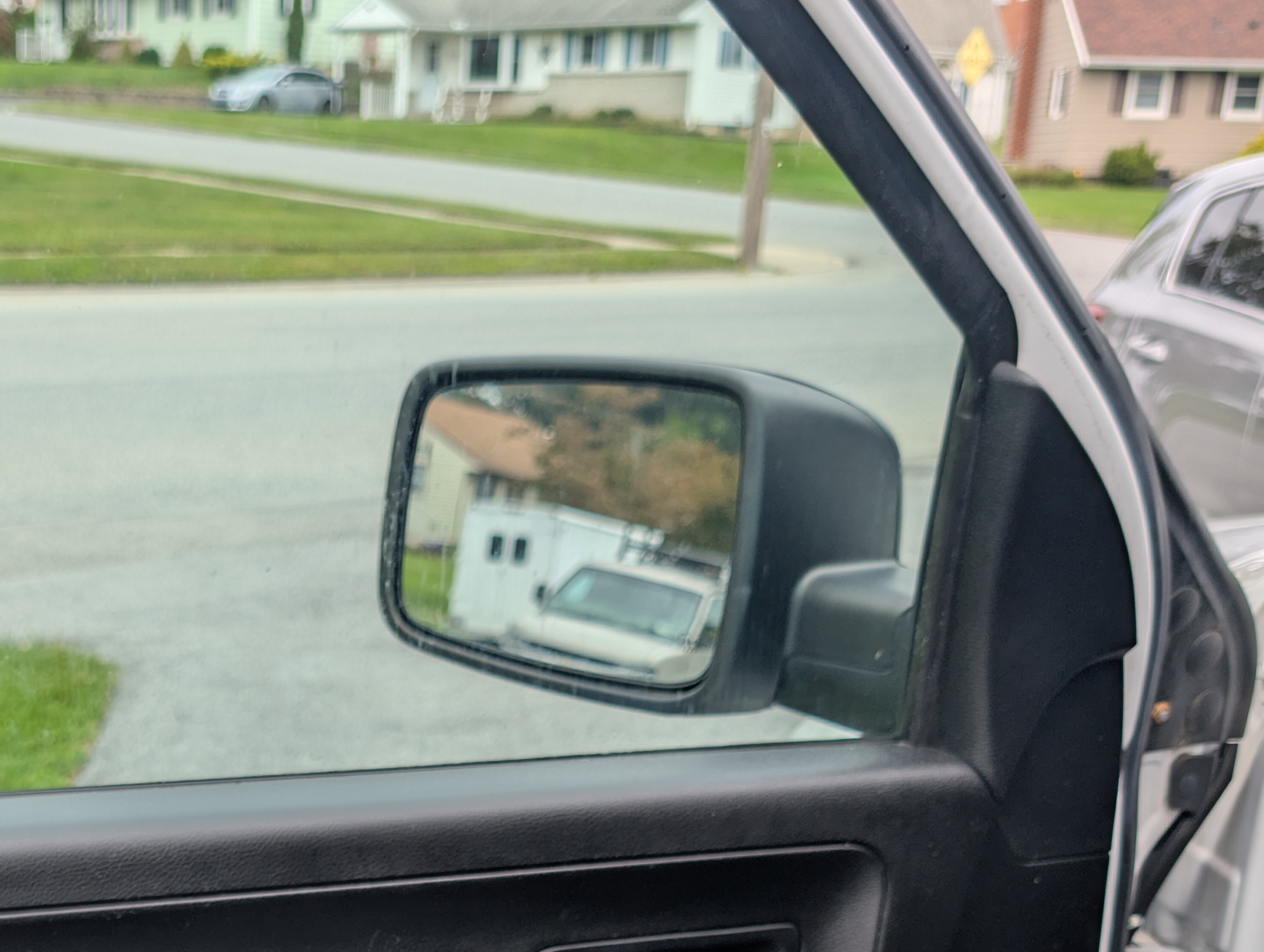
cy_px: 1259
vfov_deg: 20.3
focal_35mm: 66
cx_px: 209
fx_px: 2413
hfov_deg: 28.6
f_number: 1.68
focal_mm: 6.9
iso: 23
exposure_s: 1/586
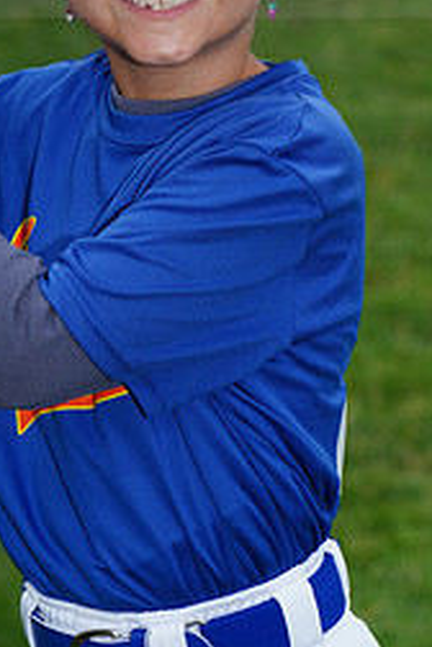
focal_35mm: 405
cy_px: -64
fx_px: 7289
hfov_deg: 3.4
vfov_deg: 5.1
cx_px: 135
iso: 200
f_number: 9
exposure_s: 1/200
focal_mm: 176
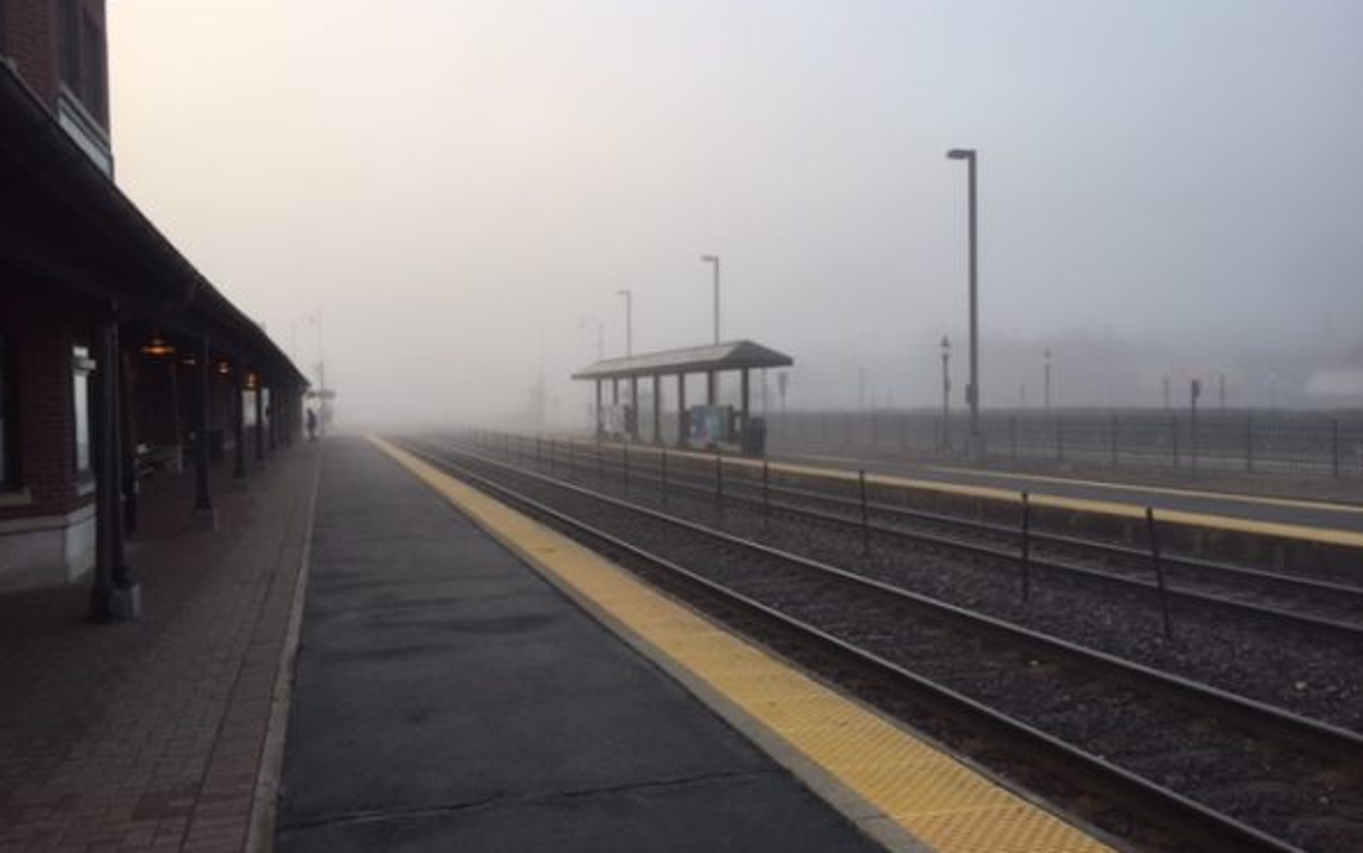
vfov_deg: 40.6
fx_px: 1152
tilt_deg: -3.0
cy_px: 455
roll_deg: +0.5
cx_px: 678
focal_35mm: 31
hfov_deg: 61.2
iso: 32
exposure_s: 1/265
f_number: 2.2
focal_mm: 4.15
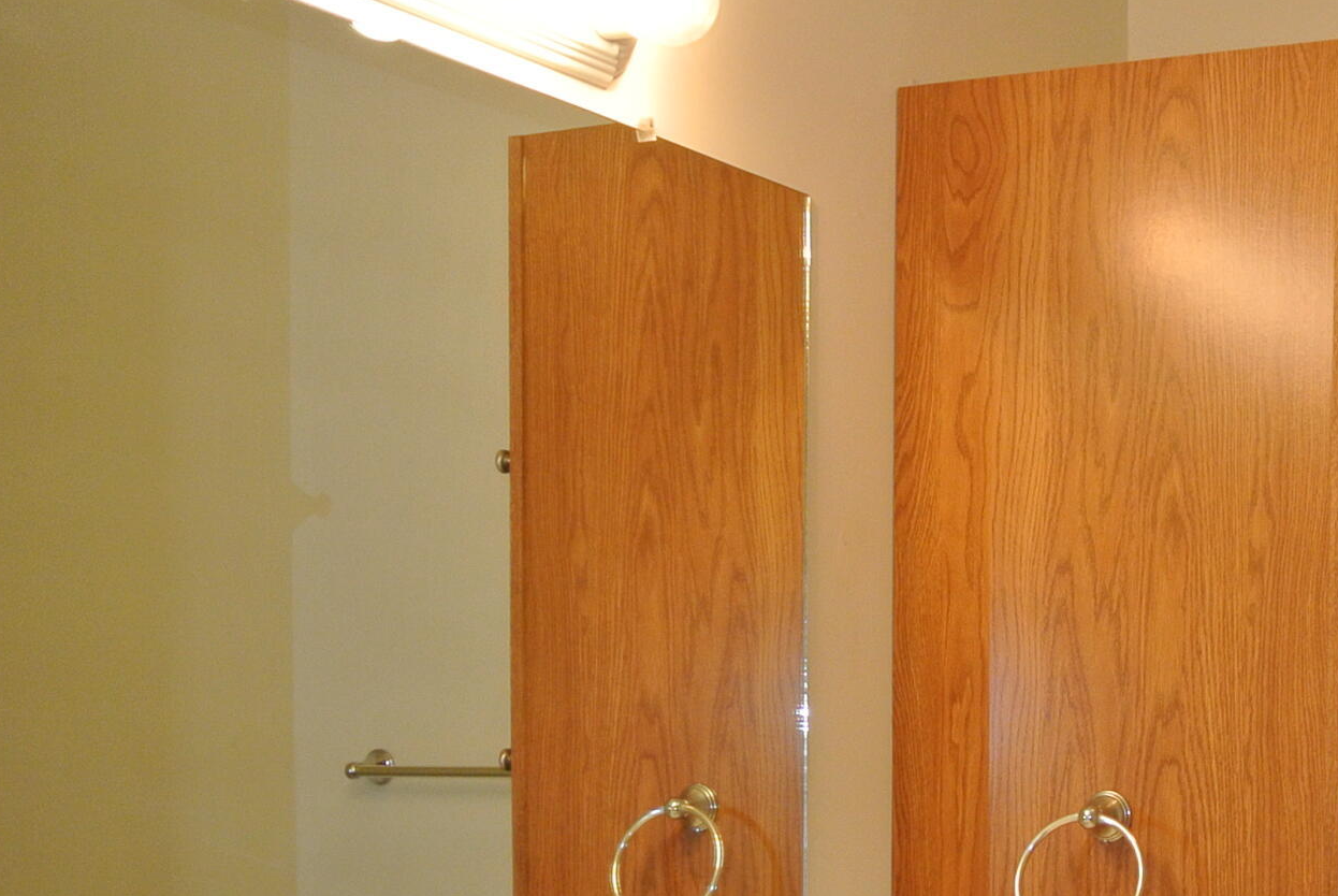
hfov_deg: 30.2
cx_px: 1065
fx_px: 2419
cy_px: 1014
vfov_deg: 19.9
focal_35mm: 65
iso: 320
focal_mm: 10
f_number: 3.5
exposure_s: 1/60
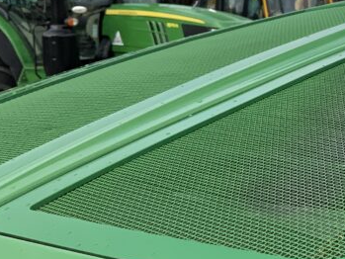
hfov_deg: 20.2
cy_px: 64
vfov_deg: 17.3
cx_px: 501
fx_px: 847
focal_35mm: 85
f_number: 1.8
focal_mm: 3
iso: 16
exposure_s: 1/1221
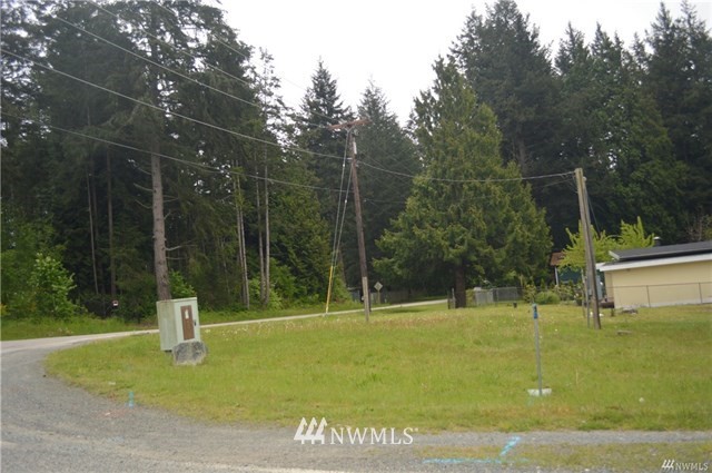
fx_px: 652
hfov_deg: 57.3
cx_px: 356
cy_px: 236
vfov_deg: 39.9
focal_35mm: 33
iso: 100
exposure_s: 1/200
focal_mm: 22
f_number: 4
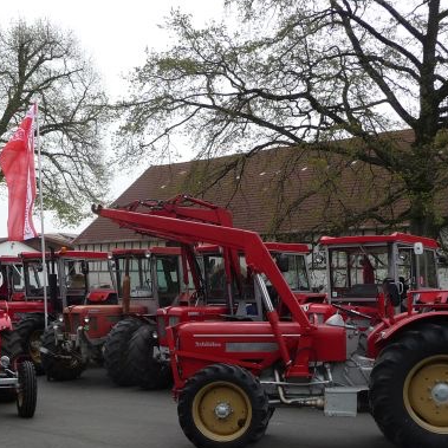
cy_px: 288
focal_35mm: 56
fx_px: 820
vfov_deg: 30.4
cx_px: 138
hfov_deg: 30.3
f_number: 3.4
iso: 100
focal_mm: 5
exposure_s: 1/640
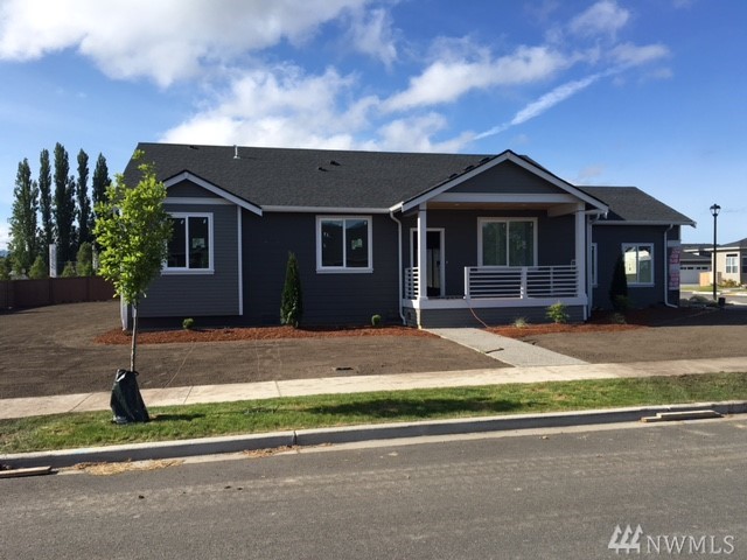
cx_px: 374
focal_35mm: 29
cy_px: 280
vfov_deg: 48.2
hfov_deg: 61.7
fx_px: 626
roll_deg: +1.2
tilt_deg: -0.2
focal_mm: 4.15
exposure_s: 1/1350
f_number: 2.2
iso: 25
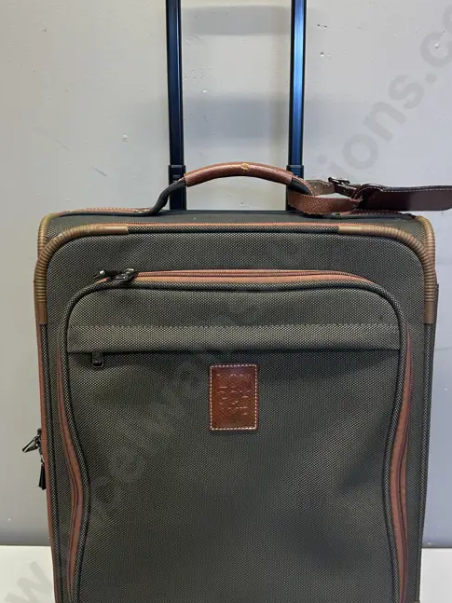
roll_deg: -1.1
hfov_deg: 37.7
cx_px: 238
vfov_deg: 49.0
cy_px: 315
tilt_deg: -13.9
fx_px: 662
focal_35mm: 38
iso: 160
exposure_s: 1/100
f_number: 1.78
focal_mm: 6.86
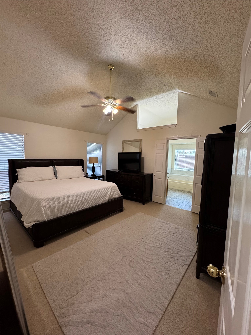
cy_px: 168
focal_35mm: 14
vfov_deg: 102.1
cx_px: 126
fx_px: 135
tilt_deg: -5.2
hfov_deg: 85.7
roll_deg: -1.7
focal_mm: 2.22
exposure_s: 1/60
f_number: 2.2
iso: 320
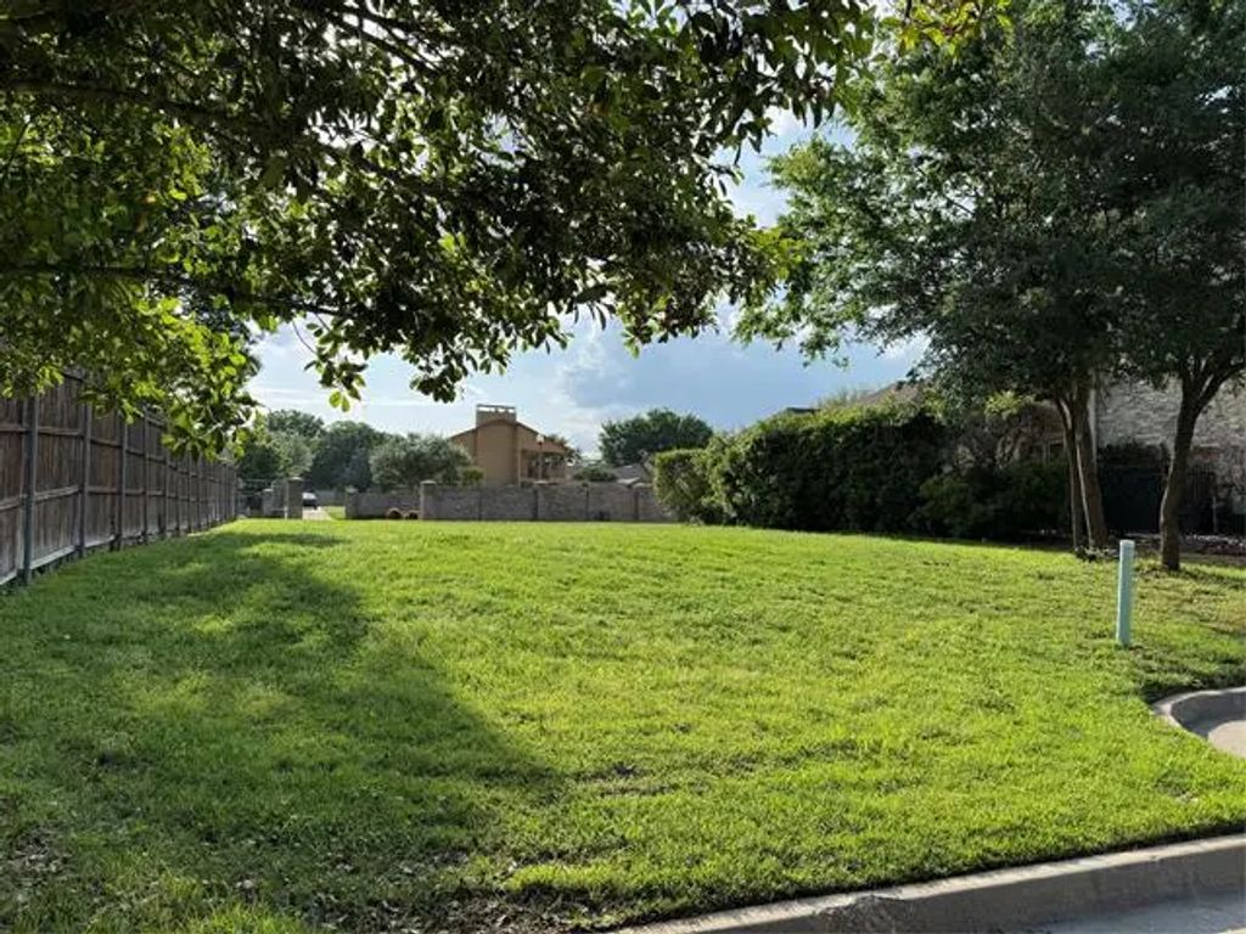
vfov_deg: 56.8
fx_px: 864
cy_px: 467
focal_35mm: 24
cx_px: 623
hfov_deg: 71.6
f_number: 1.78
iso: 80
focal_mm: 6.76
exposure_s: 1/2959
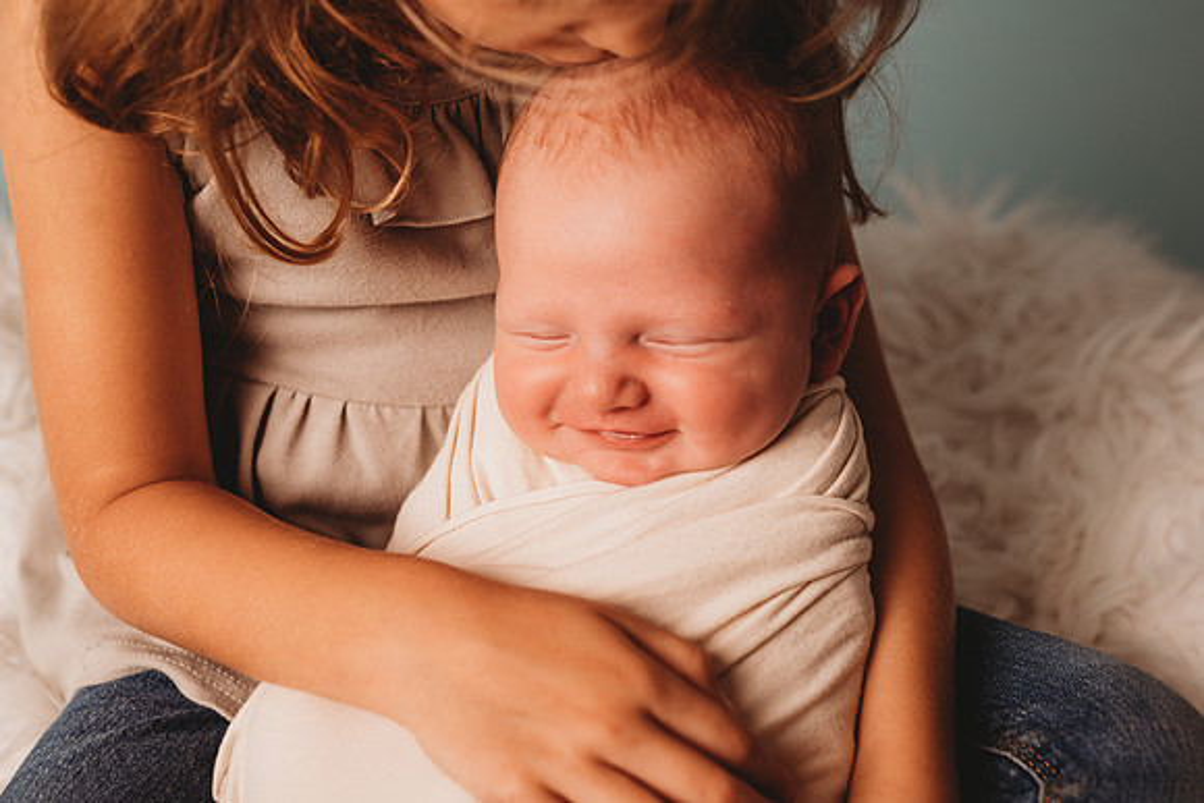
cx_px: 626
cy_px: 403
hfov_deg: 40.1
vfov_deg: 27.4
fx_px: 1650
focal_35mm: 49
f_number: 4
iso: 160
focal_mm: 46
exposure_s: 1/160
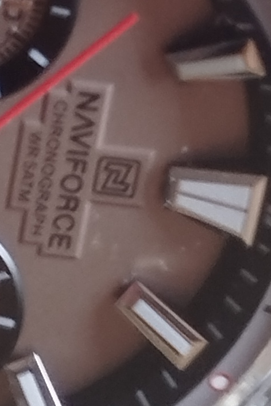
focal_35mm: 241
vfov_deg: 8.5
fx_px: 2721
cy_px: 128
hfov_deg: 5.6
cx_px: -127
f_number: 1.7
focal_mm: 5.31
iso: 125
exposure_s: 1/40
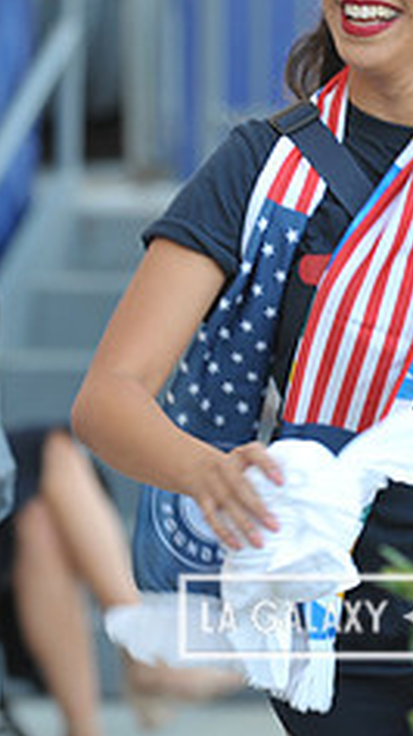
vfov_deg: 6.0
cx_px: 397
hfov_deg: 3.4
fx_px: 7002
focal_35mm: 359
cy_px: 149
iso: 400
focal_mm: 140
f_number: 4
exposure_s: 1/160
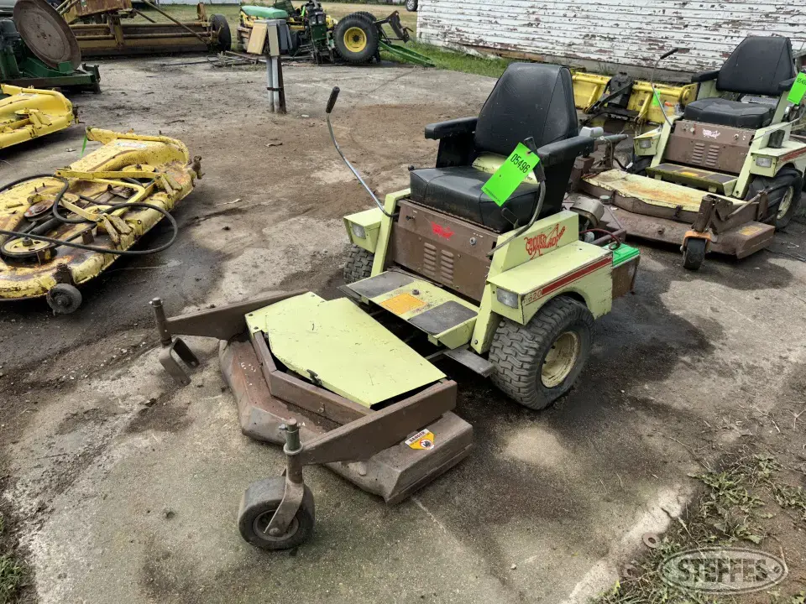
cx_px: 403
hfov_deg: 71.6
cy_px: 302
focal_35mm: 24
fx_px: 559
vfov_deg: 56.8
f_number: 1.78
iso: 80
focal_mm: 6.86
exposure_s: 1/2591
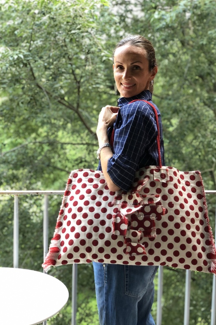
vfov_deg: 36.3
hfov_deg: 24.6
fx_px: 495
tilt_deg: -5.1
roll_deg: -1.4
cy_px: 161
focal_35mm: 55
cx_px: 110
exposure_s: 1/60
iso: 50
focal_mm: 6
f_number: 2.4
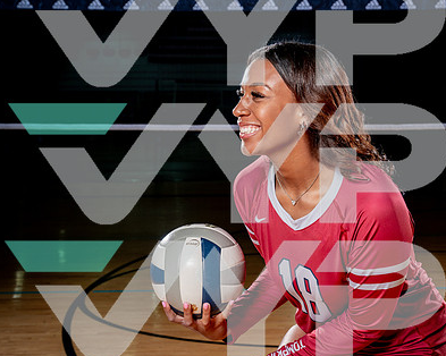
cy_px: 164
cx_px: 297
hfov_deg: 25.9
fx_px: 963
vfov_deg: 21.0
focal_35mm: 73
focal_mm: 50
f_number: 7.1
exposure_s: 1/250
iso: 250
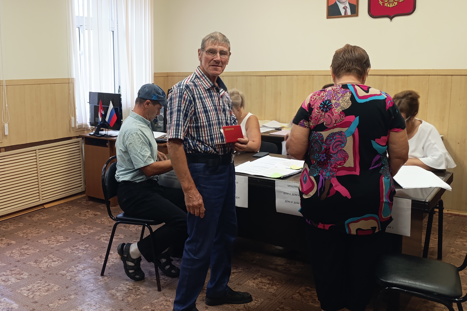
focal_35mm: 37
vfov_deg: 35.8
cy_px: 126
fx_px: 480
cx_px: 164
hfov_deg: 51.1
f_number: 1.6
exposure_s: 1/100
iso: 500
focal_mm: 6.14
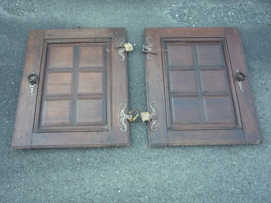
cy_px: 102
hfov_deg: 60.0
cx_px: 136
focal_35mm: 30
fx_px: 235
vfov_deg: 46.8
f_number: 3.3
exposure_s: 1/125
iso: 400
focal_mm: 5.2
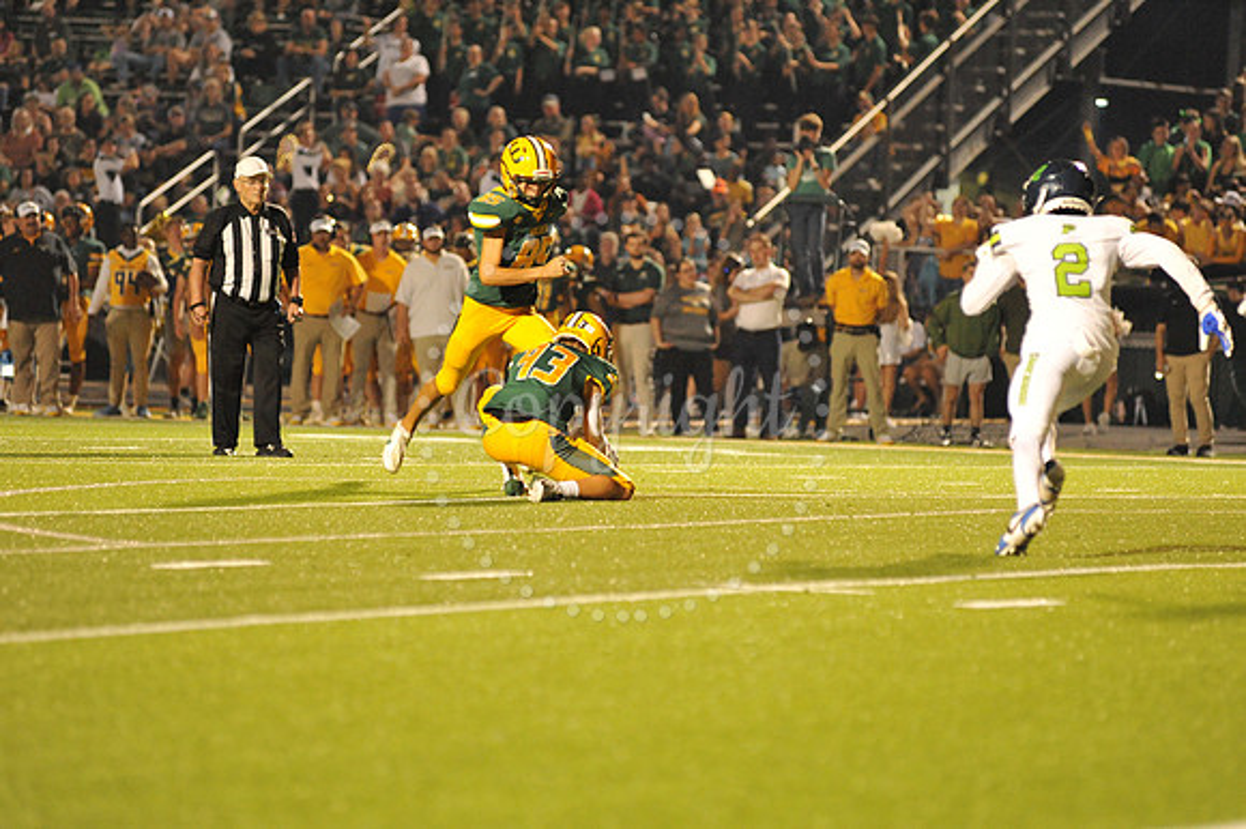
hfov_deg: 10.3
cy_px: 414
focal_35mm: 200
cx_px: 623
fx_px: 6918
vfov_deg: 6.9
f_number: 4
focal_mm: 200
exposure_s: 1/320
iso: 6400
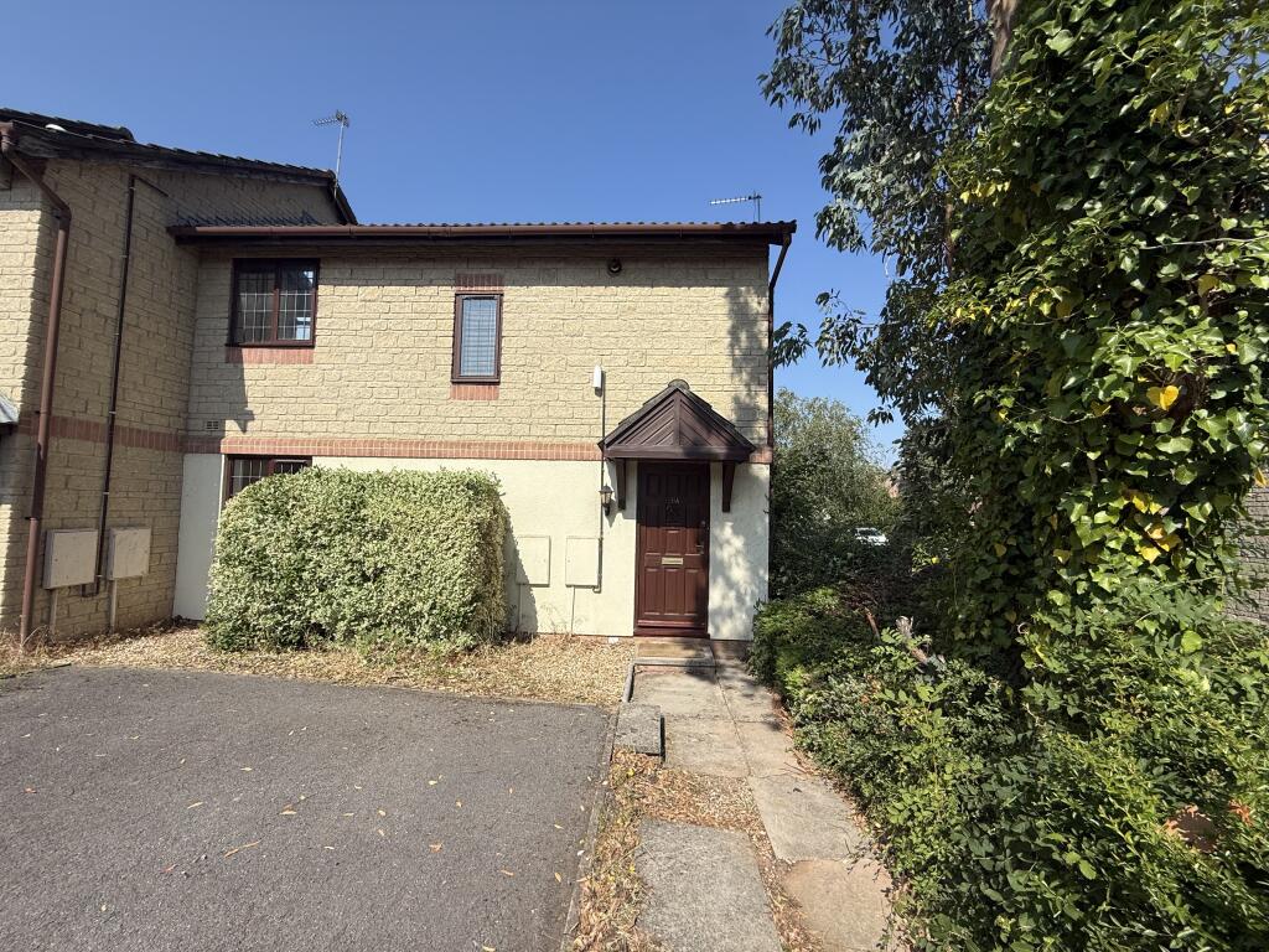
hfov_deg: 102.1
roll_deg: -1.6
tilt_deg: +3.9
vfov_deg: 85.7
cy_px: 476
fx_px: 513
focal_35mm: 14
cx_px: 634
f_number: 2.2
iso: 50
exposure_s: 1/2717
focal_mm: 2.22
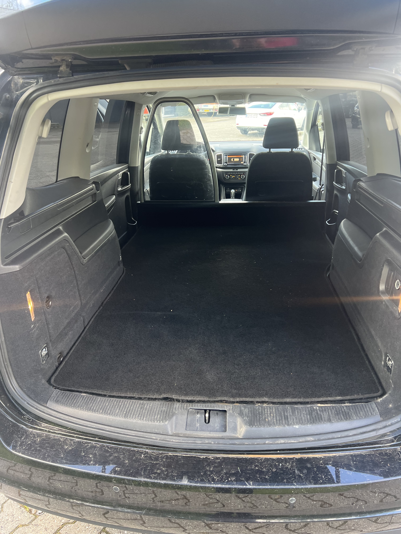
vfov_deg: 67.3
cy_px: 267
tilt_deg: -22.8
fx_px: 402
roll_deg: -0.4
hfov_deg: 53.1
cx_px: 200
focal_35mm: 26
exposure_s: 1/115
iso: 125
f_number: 1.5
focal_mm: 5.7
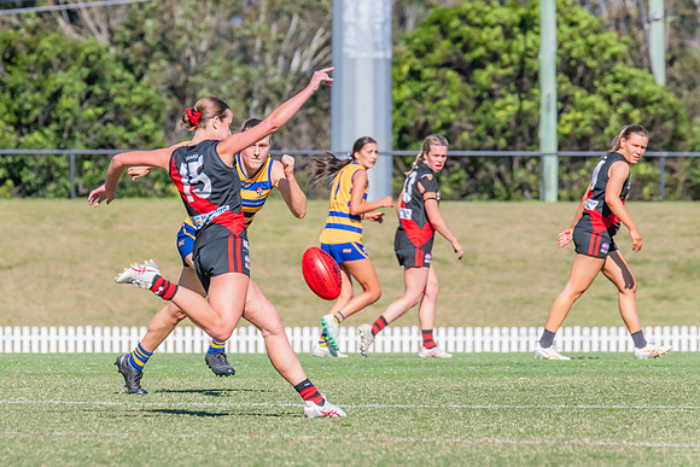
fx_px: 10941
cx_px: 250
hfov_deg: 3.7
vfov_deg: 2.4
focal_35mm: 563
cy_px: 191
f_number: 11
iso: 800
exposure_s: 1/1250
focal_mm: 420
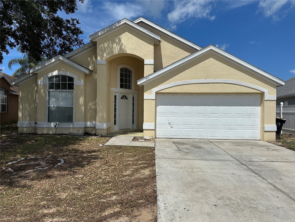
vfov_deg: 56.8
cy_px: 111
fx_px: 205
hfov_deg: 71.6
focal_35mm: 24
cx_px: 148
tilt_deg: +0.7
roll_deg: -1.1
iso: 80
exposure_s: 1/12048
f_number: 1.78
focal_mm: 6.86
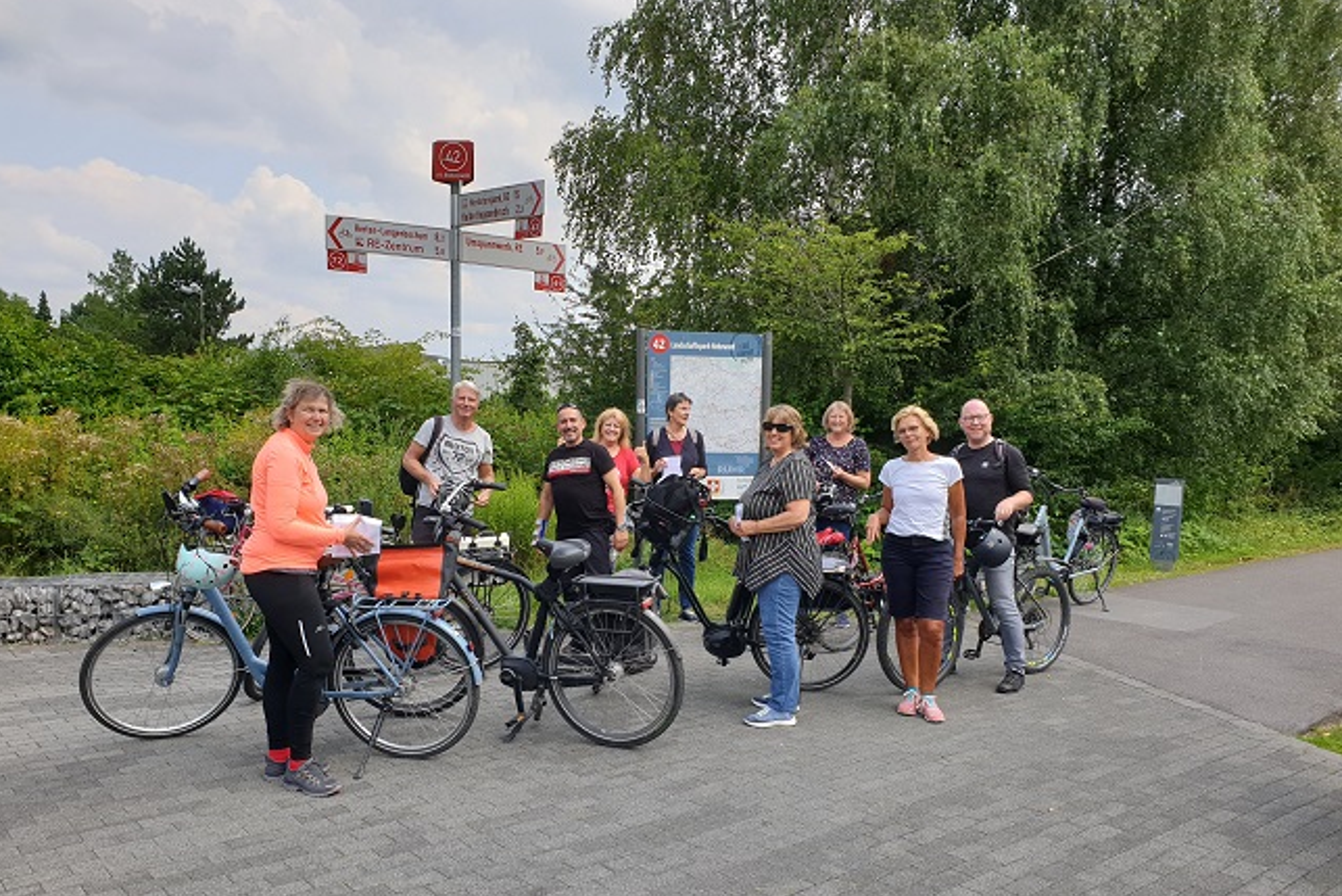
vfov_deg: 46.3
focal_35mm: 28
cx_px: 655
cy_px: 508
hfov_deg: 65.5
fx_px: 1044
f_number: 2.4
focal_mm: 4.3
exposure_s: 1/965
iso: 50
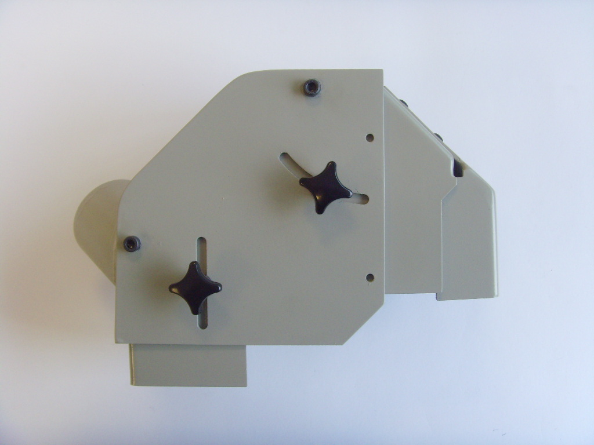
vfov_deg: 36.8
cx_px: 297
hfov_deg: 47.9
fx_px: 669
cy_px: 222
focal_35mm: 39
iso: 200
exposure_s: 1/45
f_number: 3.5
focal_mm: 6.6
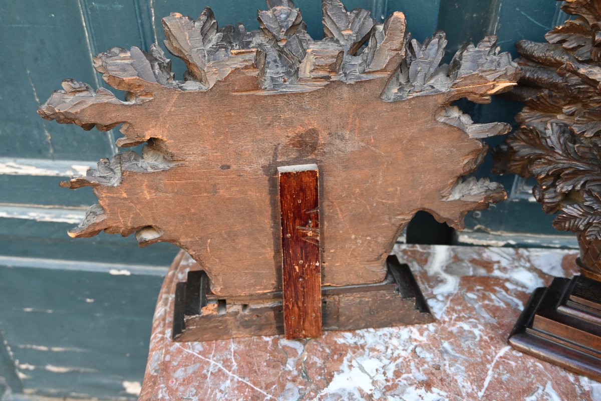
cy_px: 200
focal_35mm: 37
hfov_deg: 52.2
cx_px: 300
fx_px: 613
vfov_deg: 36.2
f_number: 3.8
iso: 400
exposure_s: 1/160
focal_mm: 24.5
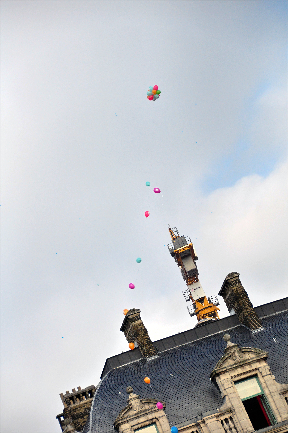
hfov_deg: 8.7
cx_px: 144
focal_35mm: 158
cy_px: 216
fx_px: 1895
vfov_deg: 13.1
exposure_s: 1/4000
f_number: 6.3
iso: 1600
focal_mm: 105
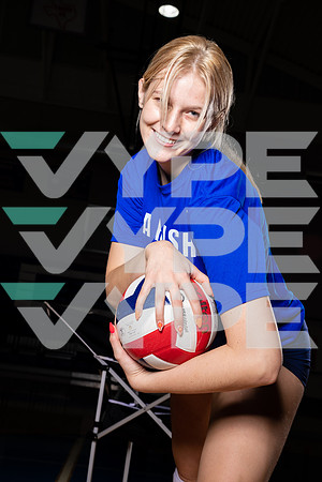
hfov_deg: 26.0
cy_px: 241
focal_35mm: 52
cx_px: 161
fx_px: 698
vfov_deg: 38.2
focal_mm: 52
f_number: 8
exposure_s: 1/250
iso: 400
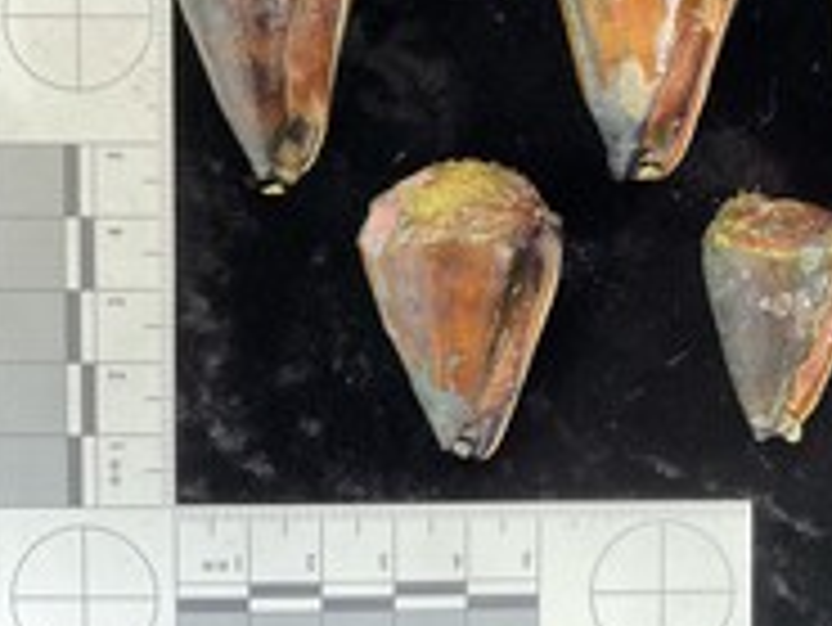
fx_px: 1323
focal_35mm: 55
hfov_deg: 33.6
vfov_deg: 26.4
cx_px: 697
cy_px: 200
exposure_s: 1/60
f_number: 1.8
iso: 160
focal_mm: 3
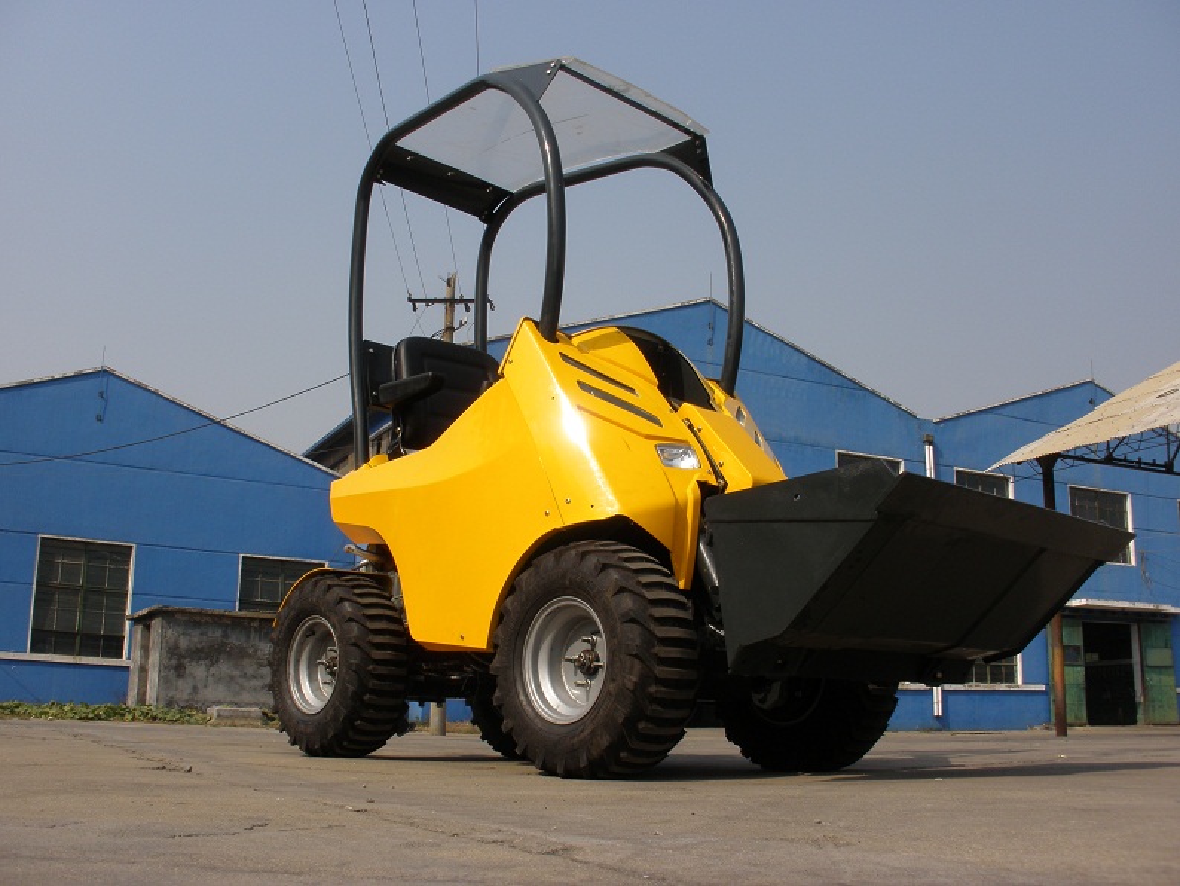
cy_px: 443
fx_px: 1228
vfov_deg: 39.7
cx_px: 590
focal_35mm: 36
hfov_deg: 51.3
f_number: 5.6
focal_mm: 6.3
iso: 64
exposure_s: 1/400
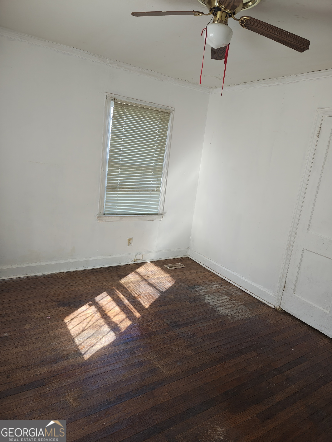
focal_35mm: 24
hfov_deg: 56.8
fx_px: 307
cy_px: 221
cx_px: 166
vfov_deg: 71.6
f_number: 1.8
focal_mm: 5.41
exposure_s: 1/60
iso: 659
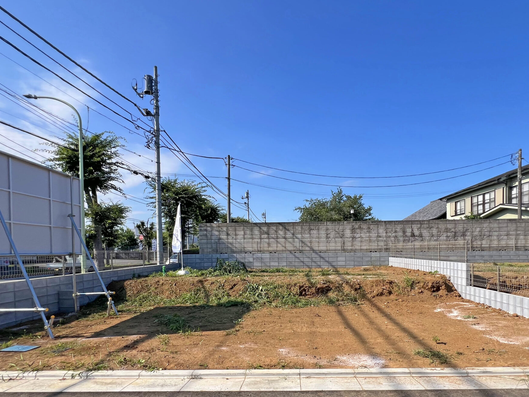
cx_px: 281
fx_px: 290
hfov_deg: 84.6
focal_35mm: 19
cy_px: 256
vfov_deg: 67.3
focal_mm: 1.57
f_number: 1.8
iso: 32
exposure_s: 1/1292
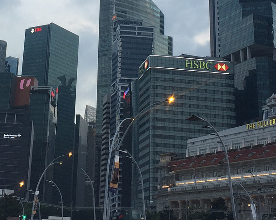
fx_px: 613
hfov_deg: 25.1
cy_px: 0
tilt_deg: +20.7
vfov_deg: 19.8
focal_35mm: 75
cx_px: 70
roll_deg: -6.1
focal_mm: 4.15
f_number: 2.2
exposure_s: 1/115
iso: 32
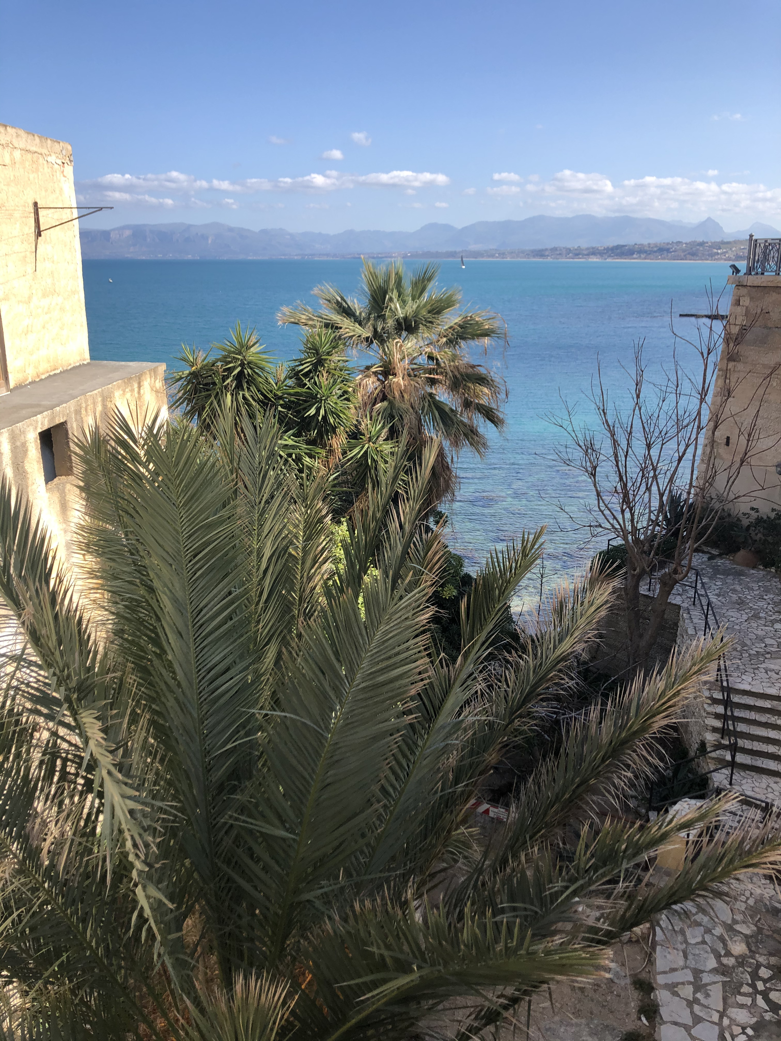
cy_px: 520
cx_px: 390
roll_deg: +0.5
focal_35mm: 28
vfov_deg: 63.4
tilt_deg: -16.5
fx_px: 842
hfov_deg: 49.7
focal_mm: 4
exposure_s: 1/1263
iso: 20
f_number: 1.8
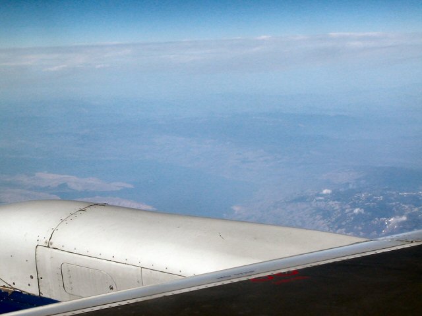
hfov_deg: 20.0
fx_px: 1195
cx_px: 211
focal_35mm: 98
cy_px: 158
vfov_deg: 15.1
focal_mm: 14.9
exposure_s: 1/536
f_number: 4.6
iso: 100
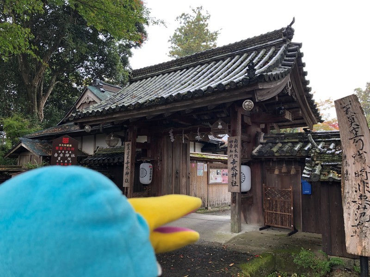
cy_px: 138
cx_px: 185
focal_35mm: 28
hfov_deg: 63.4
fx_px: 299
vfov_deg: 49.7
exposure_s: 1/120
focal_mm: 3.99
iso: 50
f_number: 1.8
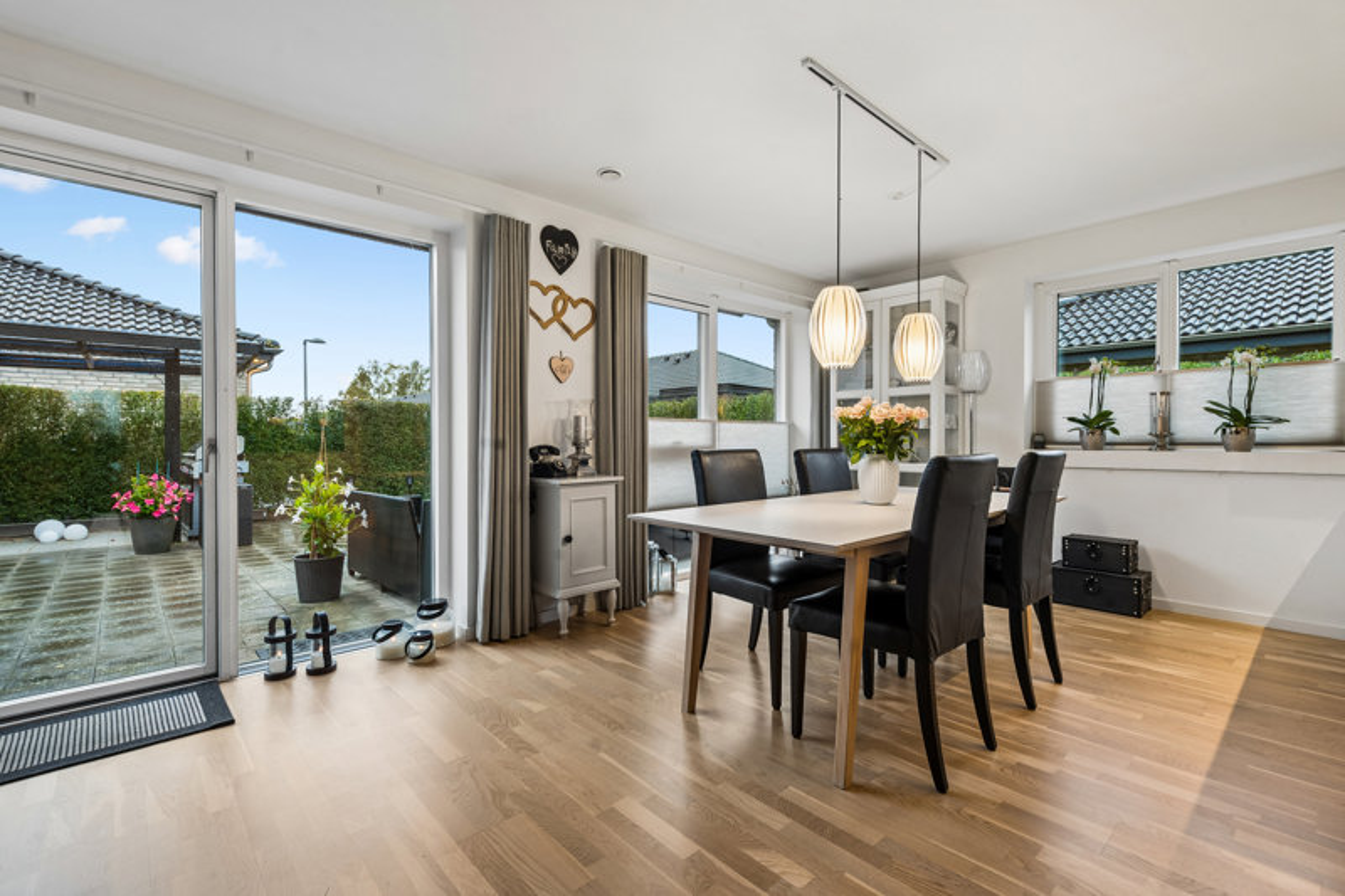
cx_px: 672
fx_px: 598
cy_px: 448
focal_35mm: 16
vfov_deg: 73.7
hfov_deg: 96.7
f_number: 9
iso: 320
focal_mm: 16
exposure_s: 1/5
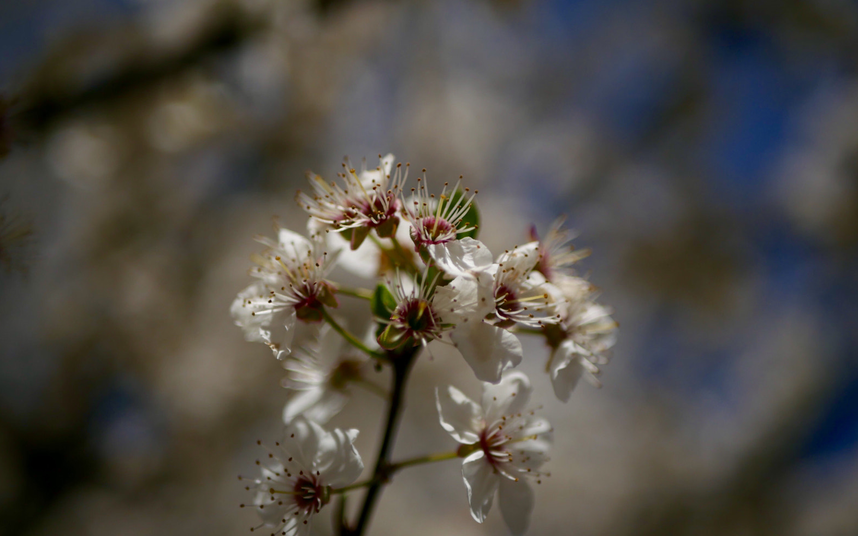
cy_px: 307
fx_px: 1263
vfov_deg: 24.0
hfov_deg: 37.5
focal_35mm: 54
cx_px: 422
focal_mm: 25
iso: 100
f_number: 1.7
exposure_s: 1/16000
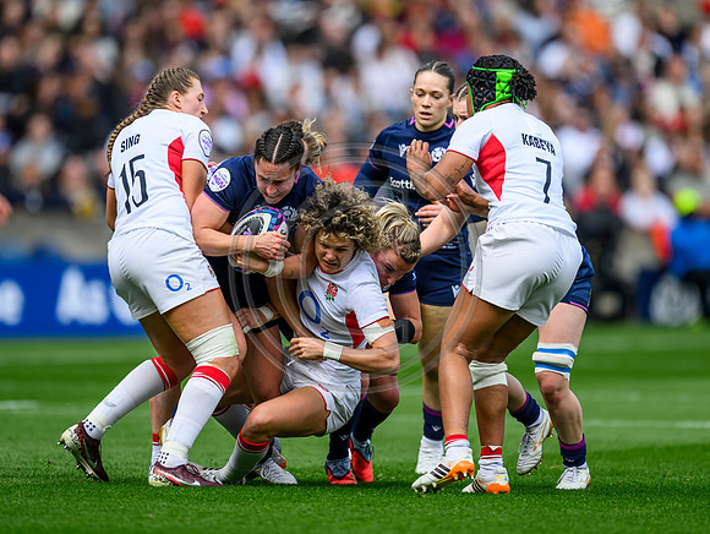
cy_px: 213
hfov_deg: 2.7
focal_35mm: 729
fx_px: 14971
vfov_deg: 2.0
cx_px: 311
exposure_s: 1/1600
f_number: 4.5
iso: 500
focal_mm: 560
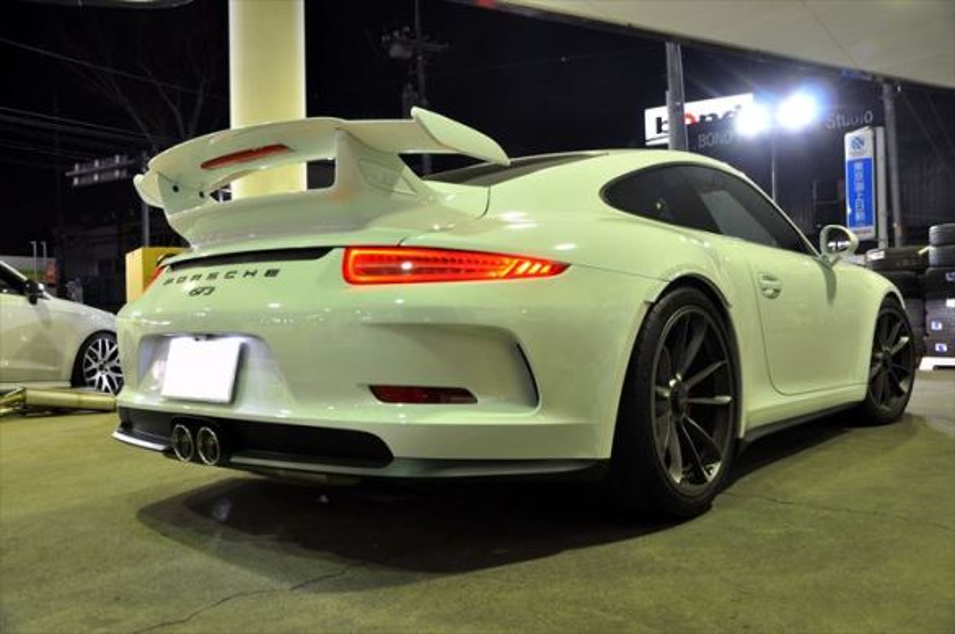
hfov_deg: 57.3
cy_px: 317
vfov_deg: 39.9
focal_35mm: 33
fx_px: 874
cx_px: 478
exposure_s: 1/15
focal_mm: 22
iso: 500
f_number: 4
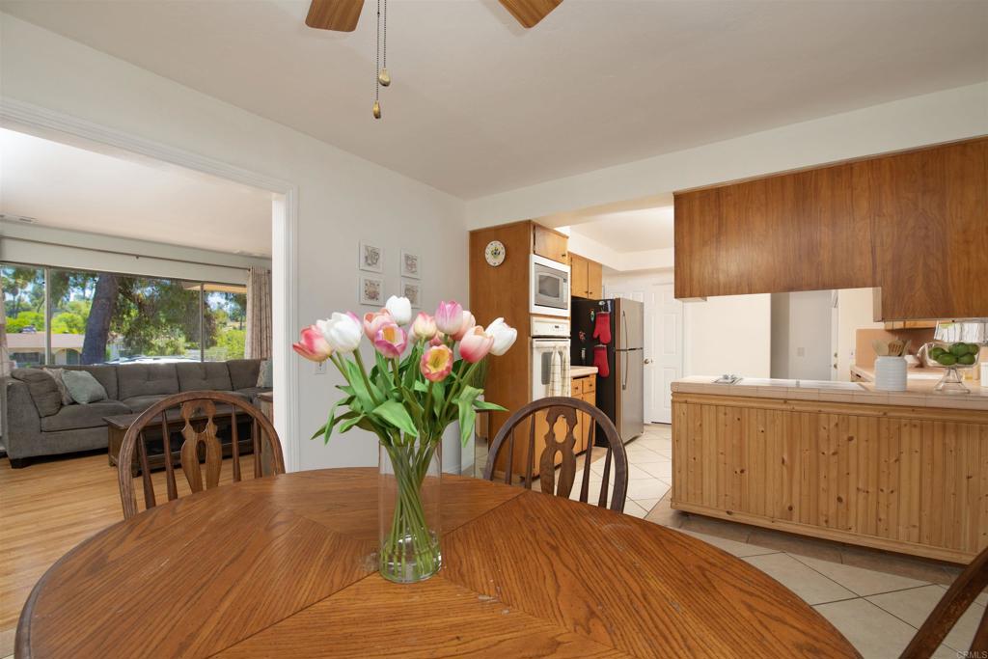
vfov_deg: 81.2
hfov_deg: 104.2
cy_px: 330
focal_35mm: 14
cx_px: 494
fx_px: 384
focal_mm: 14
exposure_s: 1/160
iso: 320
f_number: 7.1
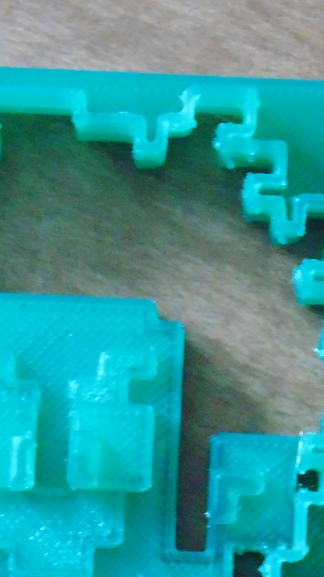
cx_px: 45
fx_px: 2917
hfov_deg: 6.3
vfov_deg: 11.3
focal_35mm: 191
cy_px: 422
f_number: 4.3
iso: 800
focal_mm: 14.1
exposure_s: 1/30
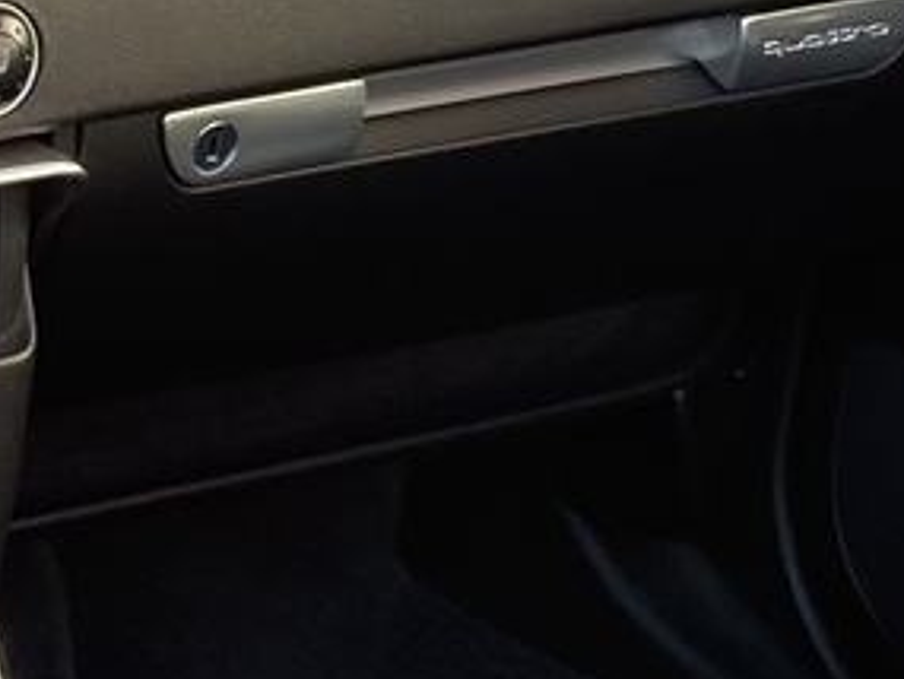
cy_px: 327
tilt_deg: -24.1
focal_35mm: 263
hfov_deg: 7.5
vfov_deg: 5.7
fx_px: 6871
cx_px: 343
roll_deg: -10.3
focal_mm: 5.96
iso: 100
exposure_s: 1/205
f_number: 1.6
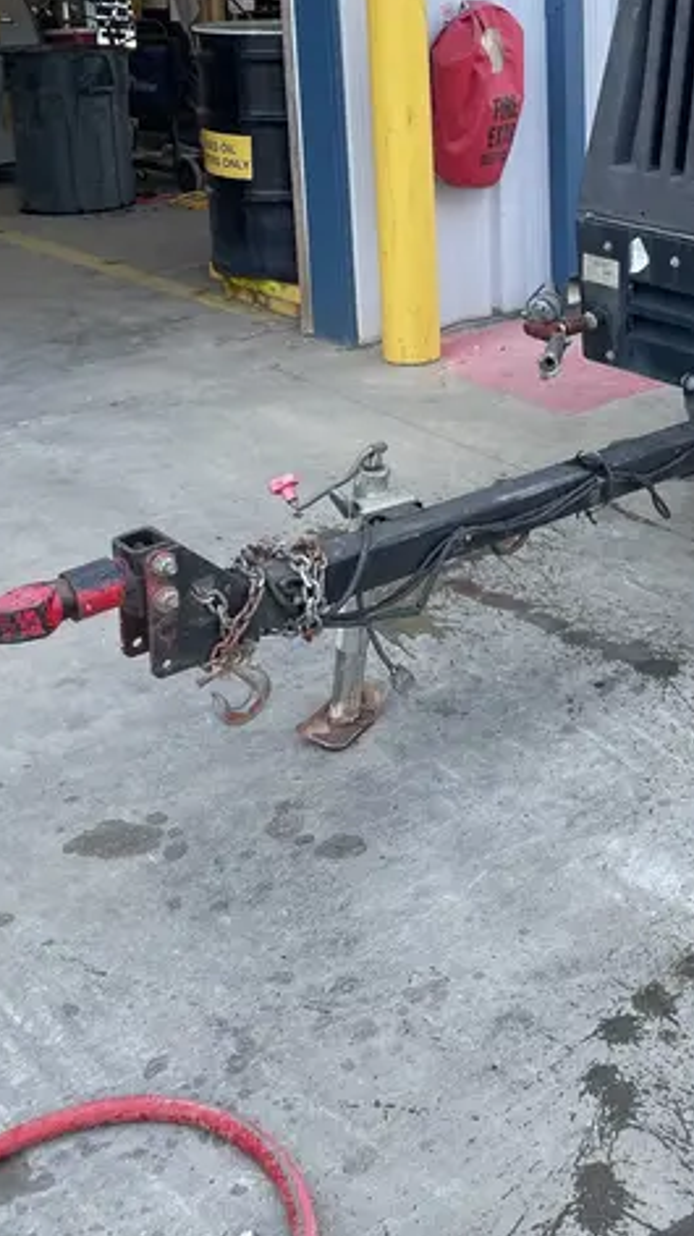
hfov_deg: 25.7
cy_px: 289
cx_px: 699
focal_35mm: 44
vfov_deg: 44.6
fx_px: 1442
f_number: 1.6
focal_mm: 4.2
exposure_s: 1/759
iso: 32
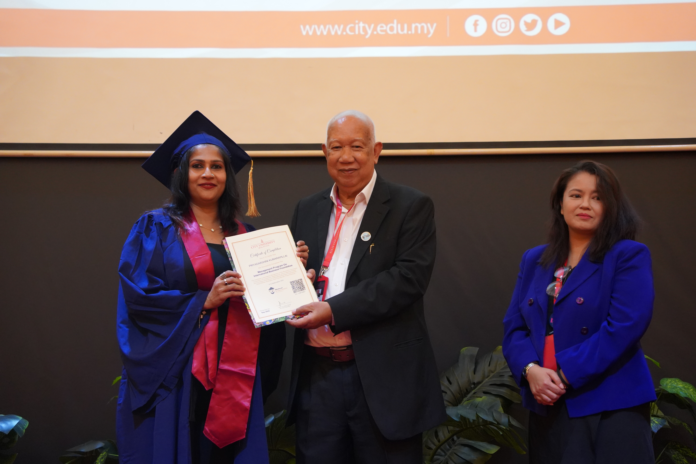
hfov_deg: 28.5
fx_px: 1373
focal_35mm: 71
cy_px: 232
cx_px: 348
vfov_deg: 19.2
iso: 6400
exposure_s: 1/80
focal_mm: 71
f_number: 4.5
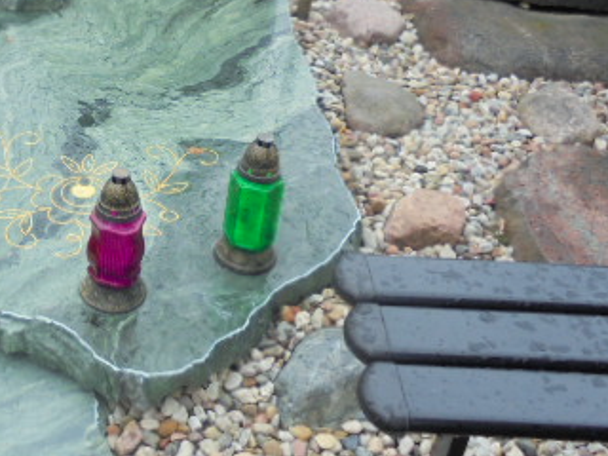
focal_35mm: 52
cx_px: 112
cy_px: 93
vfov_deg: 27.5
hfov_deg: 35.5
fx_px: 913
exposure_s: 1/125
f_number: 3.5
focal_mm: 4.6
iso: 100
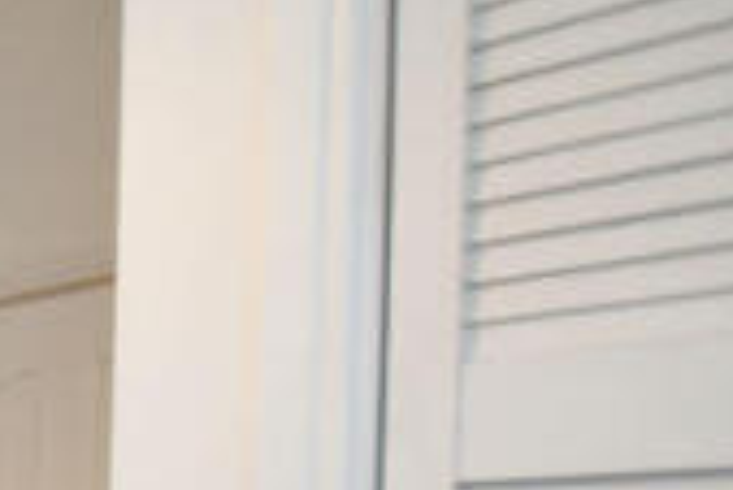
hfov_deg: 20.0
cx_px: -674
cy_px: 653
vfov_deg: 20.0
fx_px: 1263
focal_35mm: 62
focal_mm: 11
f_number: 4
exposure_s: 1/60
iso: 320
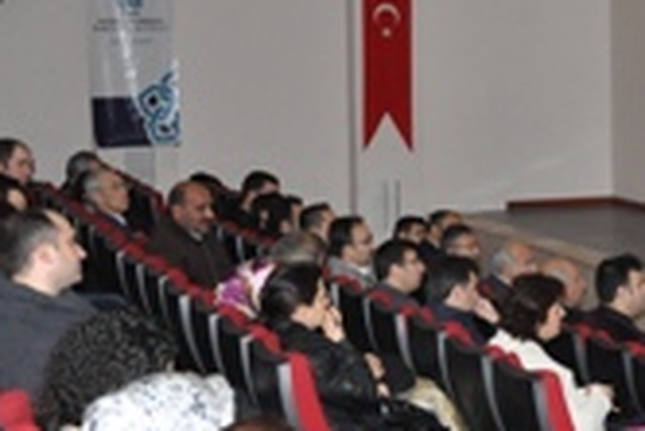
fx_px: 1739
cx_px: 765
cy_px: 163
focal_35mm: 97
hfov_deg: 19.8
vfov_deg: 14.1
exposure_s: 1/60
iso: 1600
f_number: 5
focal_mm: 24
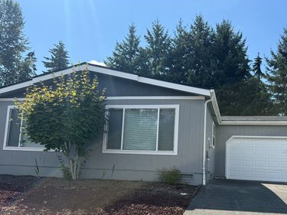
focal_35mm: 32
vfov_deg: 43.7
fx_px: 265
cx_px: 178
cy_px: 139
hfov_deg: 56.2
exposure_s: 1/3425
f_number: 1.78
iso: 80
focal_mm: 6.76
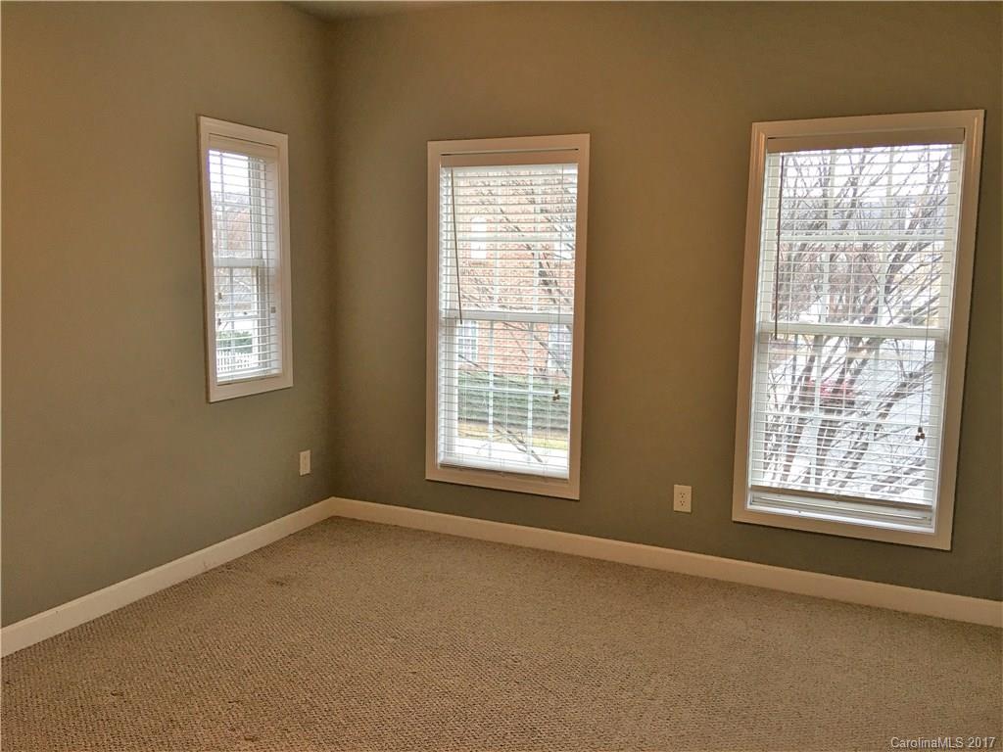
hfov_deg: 61.7
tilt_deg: -6.3
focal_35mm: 29
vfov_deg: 48.2
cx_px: 502
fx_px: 840
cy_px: 376
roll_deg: +0.1
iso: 32
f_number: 2.2
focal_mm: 4.15
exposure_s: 1/30
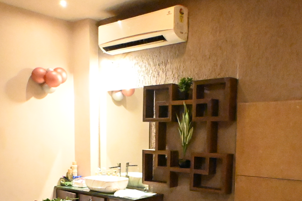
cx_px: 143
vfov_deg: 29.4
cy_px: 178
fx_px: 369
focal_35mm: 44
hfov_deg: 44.5
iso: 25600
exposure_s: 1/125
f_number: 3.5
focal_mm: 12
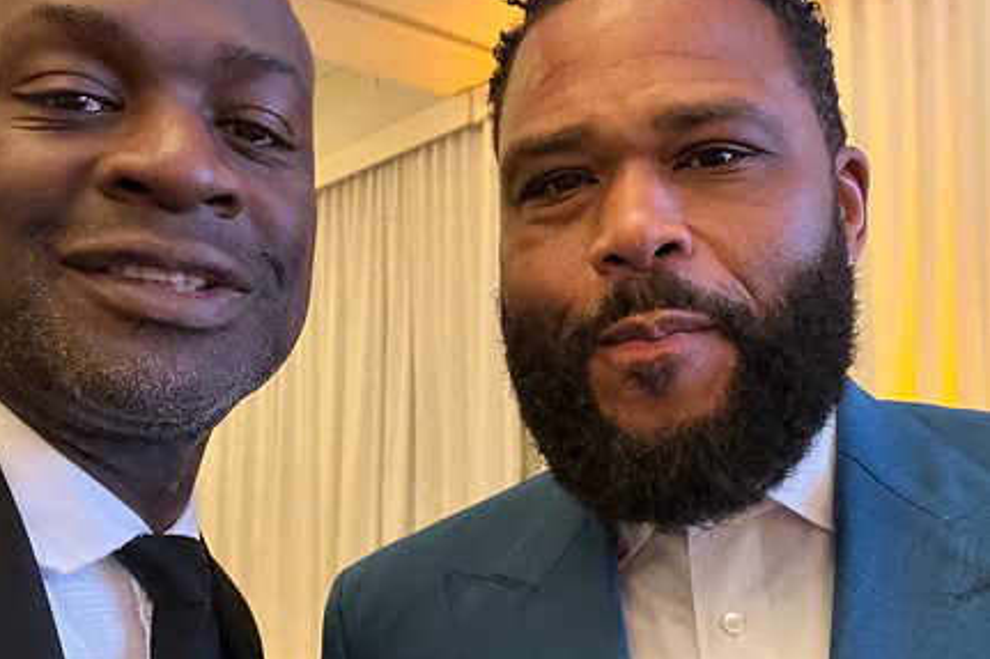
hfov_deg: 46.4
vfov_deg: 31.7
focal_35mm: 42
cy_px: 432
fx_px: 1154
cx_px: 493
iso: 800
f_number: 2.2
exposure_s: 1/24
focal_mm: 2.71
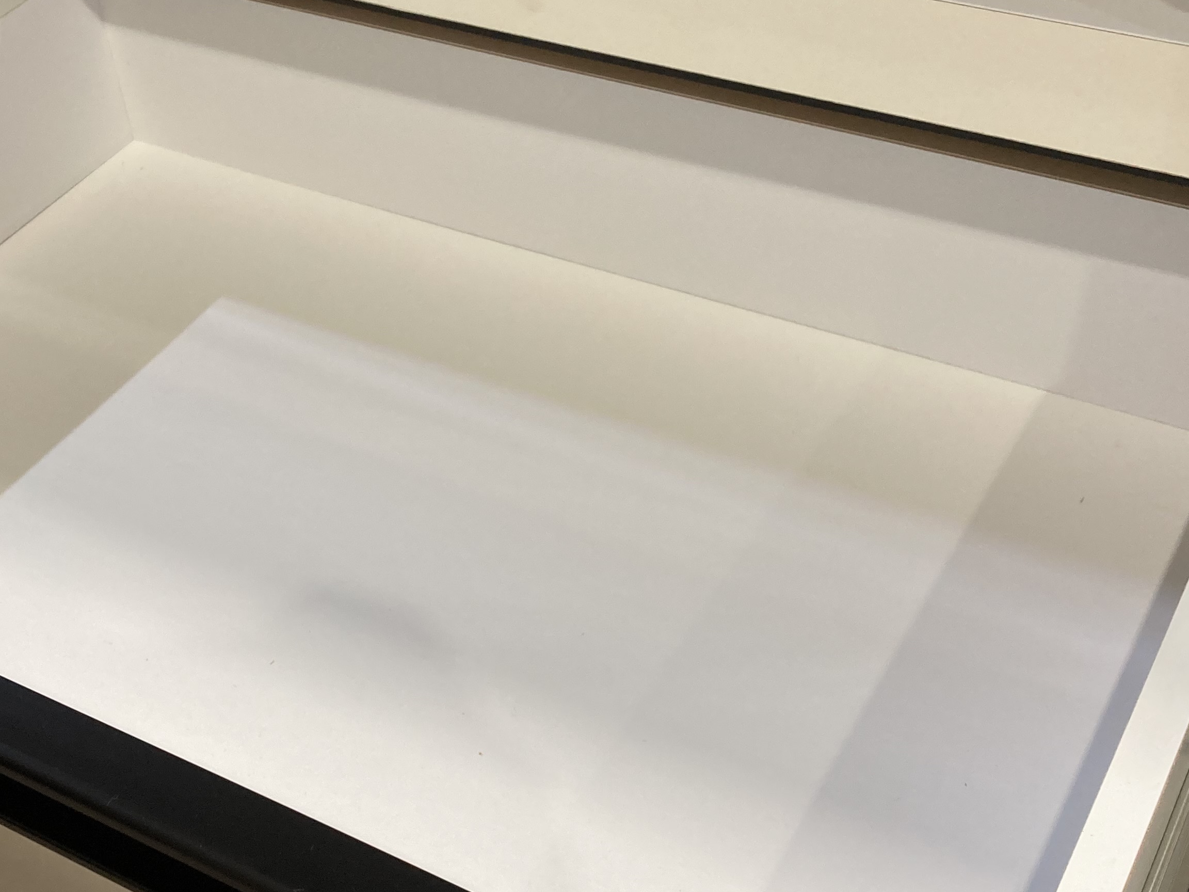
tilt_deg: -43.3
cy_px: 529
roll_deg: +6.2
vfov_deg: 29.6
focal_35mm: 49
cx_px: 479
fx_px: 1683
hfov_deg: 38.8
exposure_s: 1/50
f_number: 1.8
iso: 100
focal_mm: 3.99
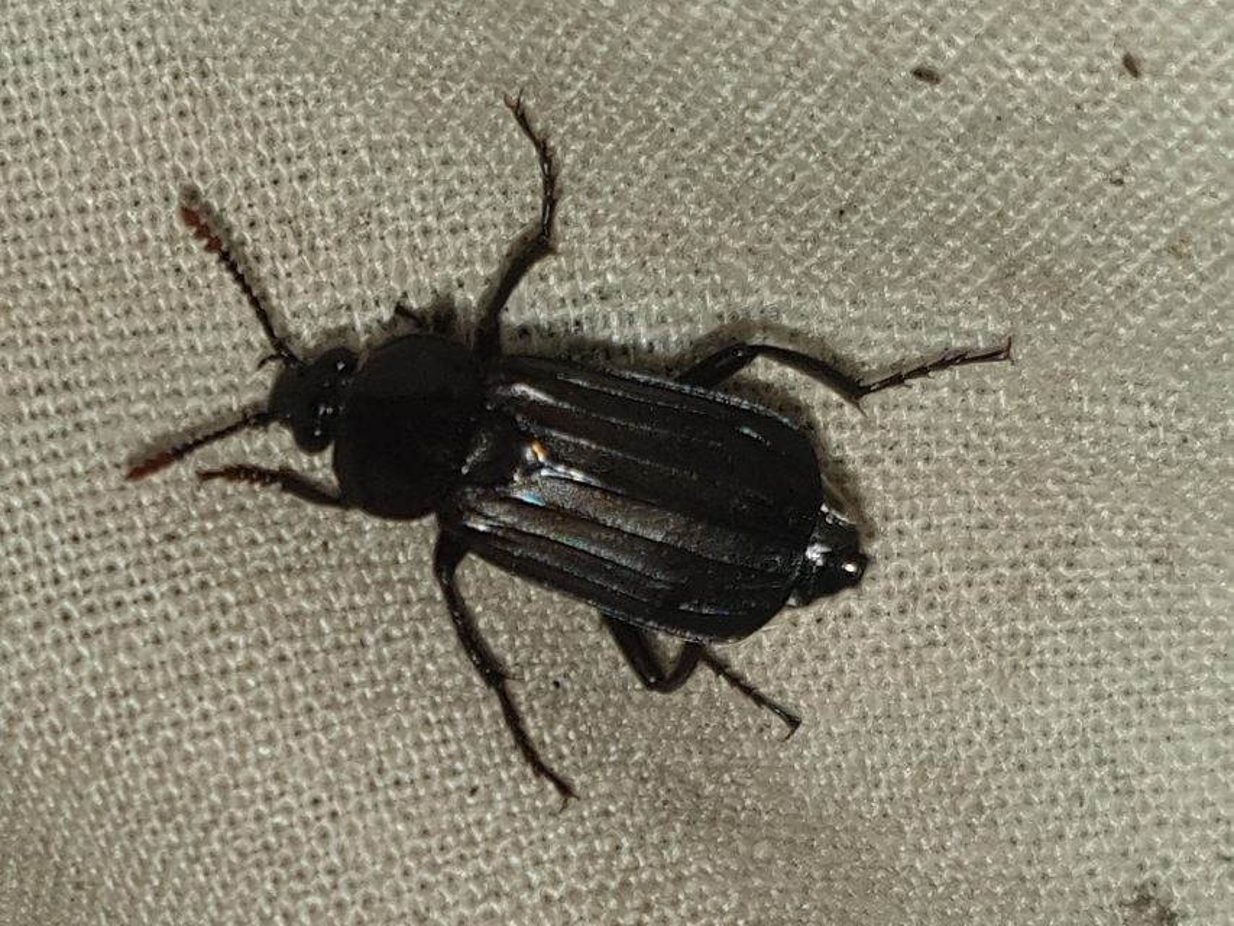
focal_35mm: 26
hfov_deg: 67.3
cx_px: 617
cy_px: 463
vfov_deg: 53.1
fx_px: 927
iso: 50
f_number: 1.5
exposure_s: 1/1222
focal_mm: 4.3
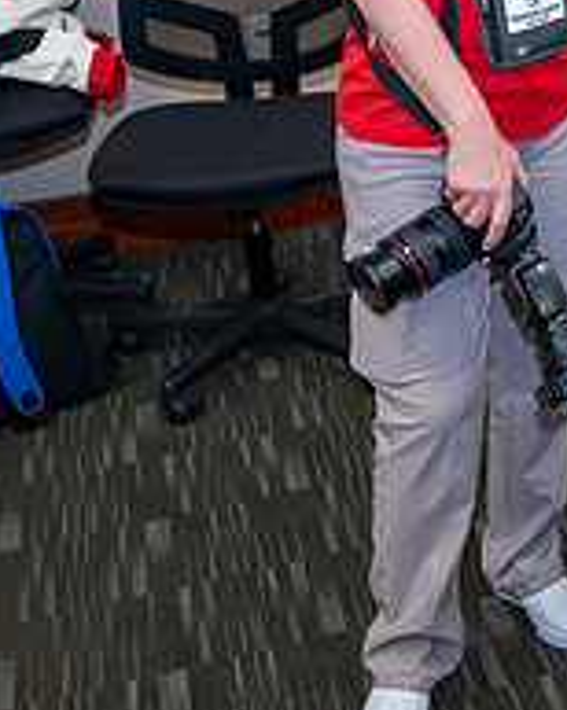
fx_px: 1870
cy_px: 66
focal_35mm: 89
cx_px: 792
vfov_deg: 21.0
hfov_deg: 16.1
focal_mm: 31.5
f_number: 5
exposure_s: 1/160
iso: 7200
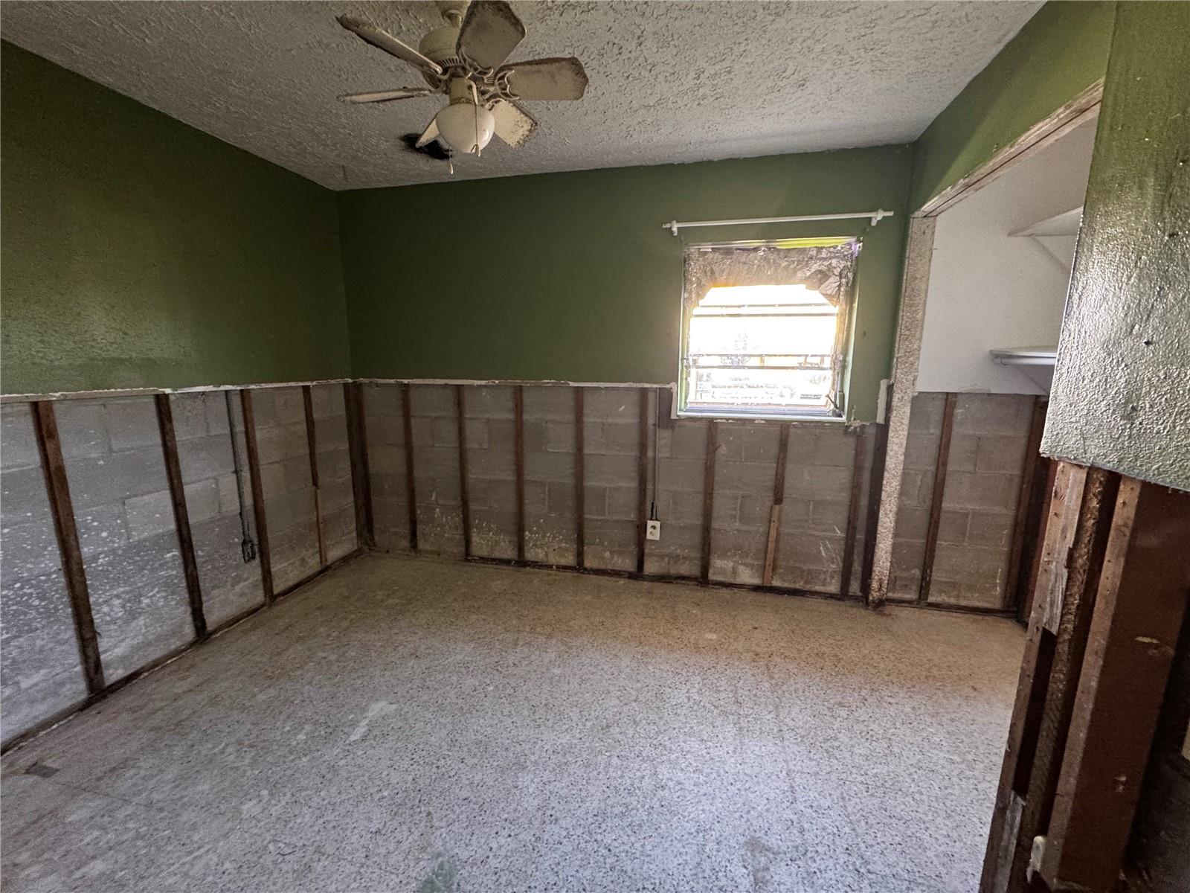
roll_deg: -0.5
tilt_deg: -10.3
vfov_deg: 85.7
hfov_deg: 102.1
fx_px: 481
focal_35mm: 14
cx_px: 595
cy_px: 446
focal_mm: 2.22
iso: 500
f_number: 2.2
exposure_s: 1/60
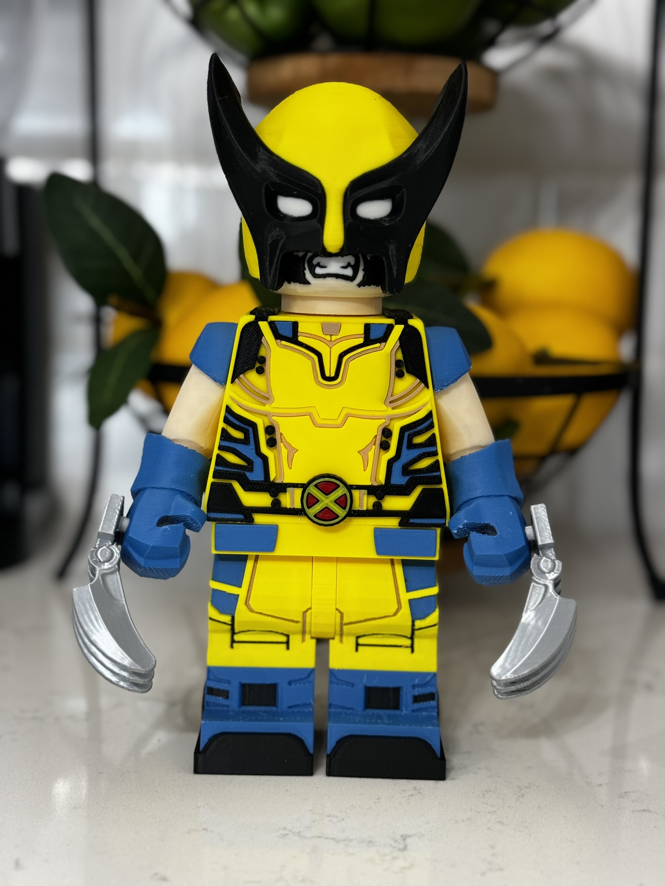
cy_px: 443
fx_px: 1229
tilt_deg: -7.5
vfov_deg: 39.7
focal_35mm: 48
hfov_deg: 30.3
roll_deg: -2.0
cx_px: 332
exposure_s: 1/40
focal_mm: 6.86
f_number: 1.78
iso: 200
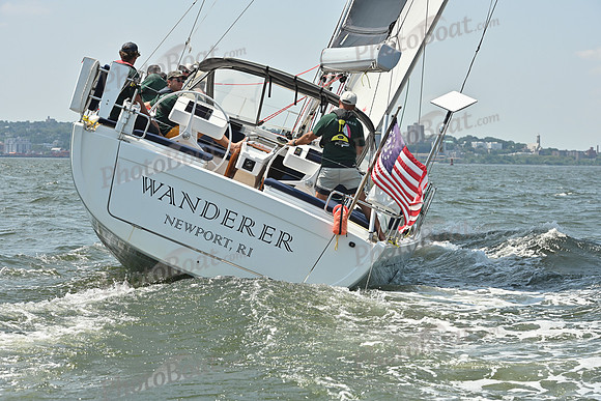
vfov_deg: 13.7
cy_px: 200
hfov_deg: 20.4
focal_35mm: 100
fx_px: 1670
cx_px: 300
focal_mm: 100
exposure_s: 1/1250
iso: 320
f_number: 9
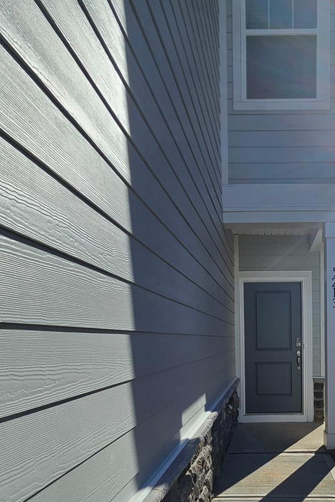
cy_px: 356
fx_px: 321
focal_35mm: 23
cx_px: 264
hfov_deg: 51.9
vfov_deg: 72.5
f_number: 2.2
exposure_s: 1/5638
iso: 50
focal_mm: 2.2
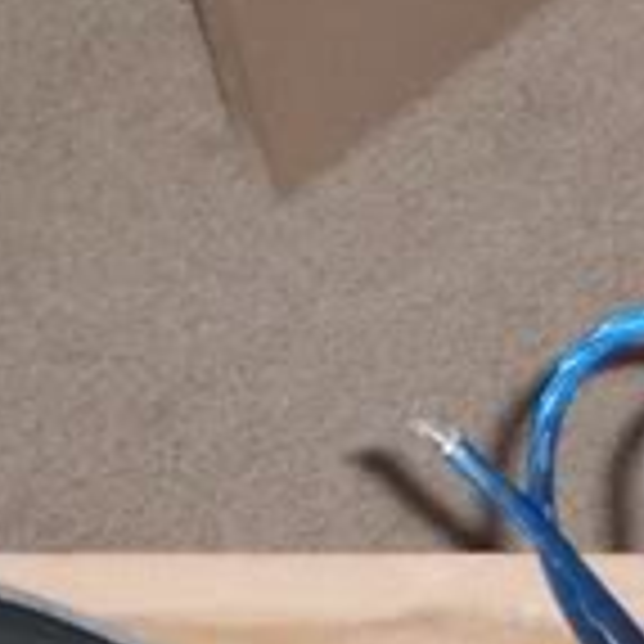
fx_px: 5073
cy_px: 1265
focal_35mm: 241
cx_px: 793
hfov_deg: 7.2
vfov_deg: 7.0
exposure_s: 1/60
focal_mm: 6.3
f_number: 3.1
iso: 200
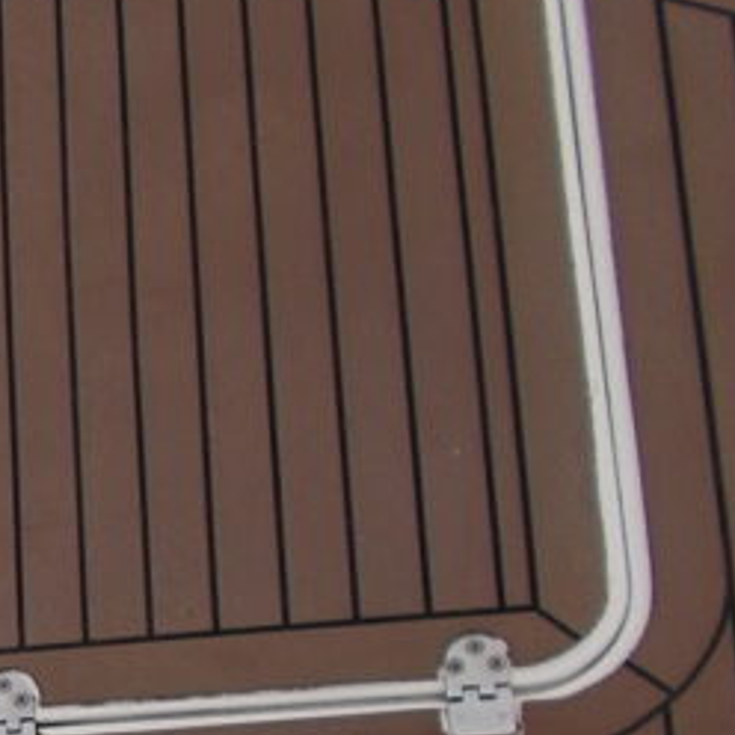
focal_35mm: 95
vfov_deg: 17.9
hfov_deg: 15.4
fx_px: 2282
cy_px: 714
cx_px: -631
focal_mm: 4.6
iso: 80
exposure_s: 1/125
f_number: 8
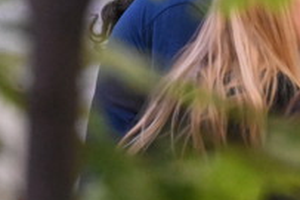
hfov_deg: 2.0
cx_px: 480
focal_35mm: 1021
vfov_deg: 1.3
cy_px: 3
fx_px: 8501
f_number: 2.8
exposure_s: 1/100
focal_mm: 200
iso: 6400
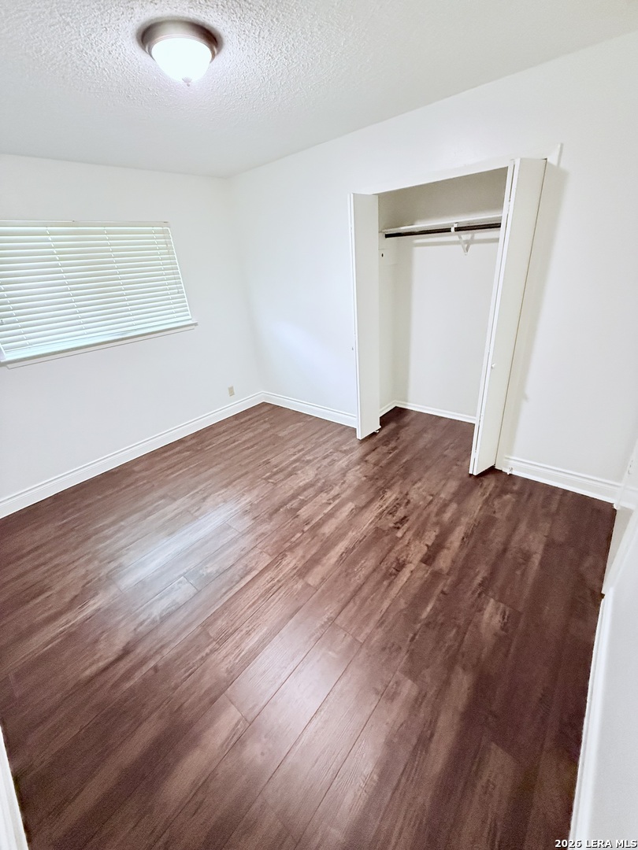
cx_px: 319
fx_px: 344
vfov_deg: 102.1
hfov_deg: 85.7
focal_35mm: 14
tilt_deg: -24.5
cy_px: 425
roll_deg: +4.4
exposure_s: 1/60
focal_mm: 2.22
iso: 1000
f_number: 2.2
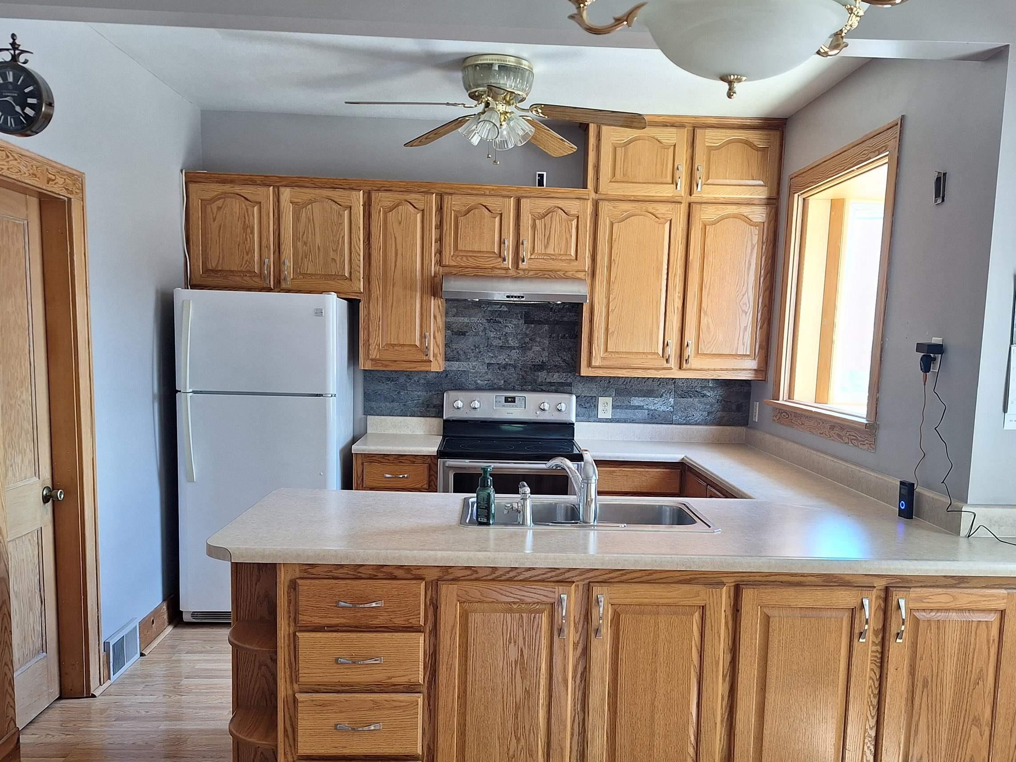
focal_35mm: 31
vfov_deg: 45.1
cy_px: 470
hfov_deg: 58.3
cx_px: 520
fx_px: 910
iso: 64
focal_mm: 5.54
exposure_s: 1/40
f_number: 1.8
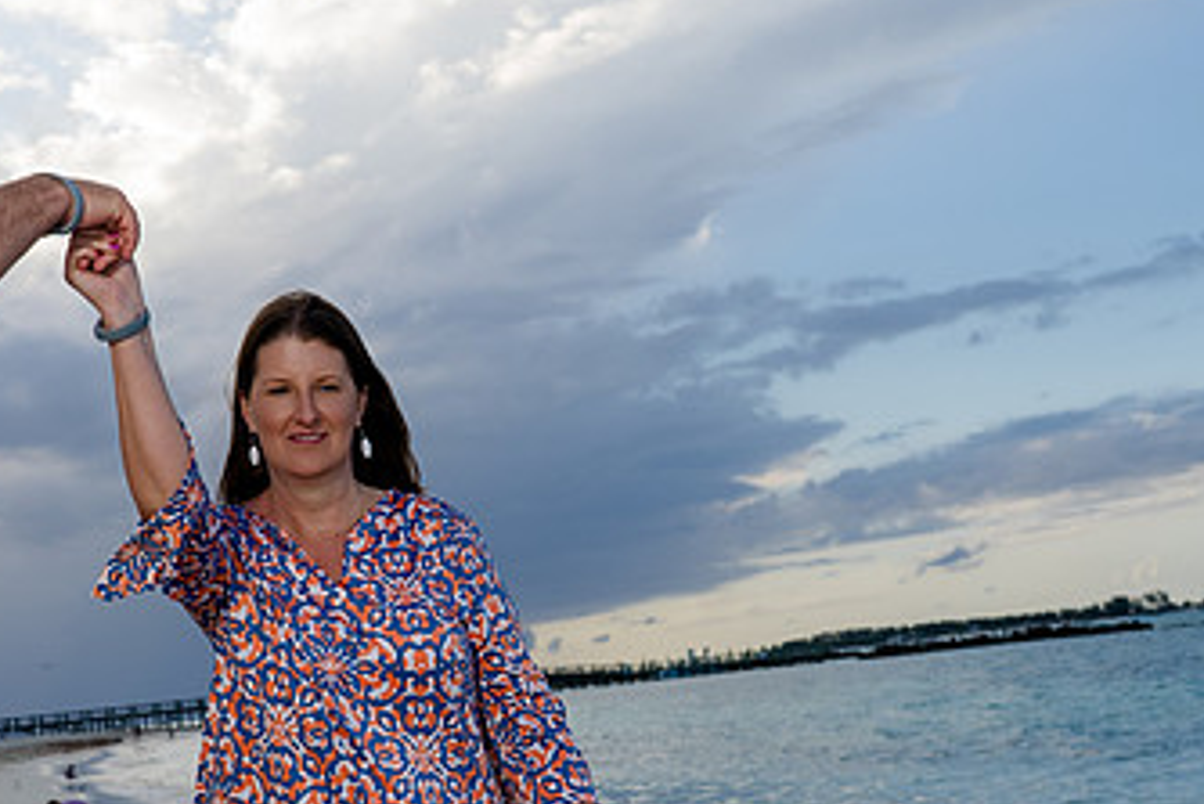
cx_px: 328
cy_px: 532
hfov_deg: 33.4
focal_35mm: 59
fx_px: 1974
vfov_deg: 22.9
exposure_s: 1/250
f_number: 5.6
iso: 100
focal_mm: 34
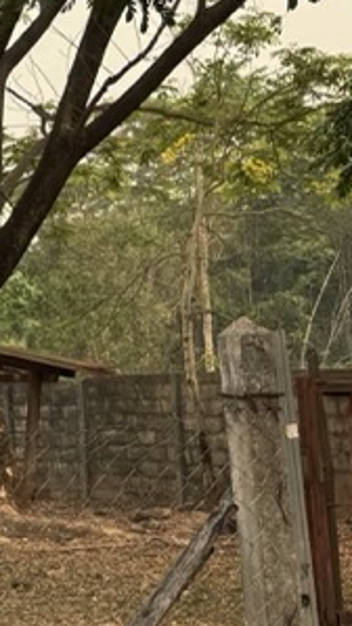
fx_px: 1860
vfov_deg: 19.1
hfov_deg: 8.7
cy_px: 211
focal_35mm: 112
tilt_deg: +3.5
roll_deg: +3.2
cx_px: -756
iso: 80
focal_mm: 6.76
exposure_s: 1/1560
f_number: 1.78
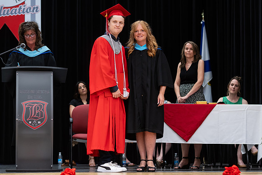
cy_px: 101
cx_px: 131
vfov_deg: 12.3
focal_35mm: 111
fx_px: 810
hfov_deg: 18.4
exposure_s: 1/200
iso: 1000
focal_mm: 85
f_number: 2.8
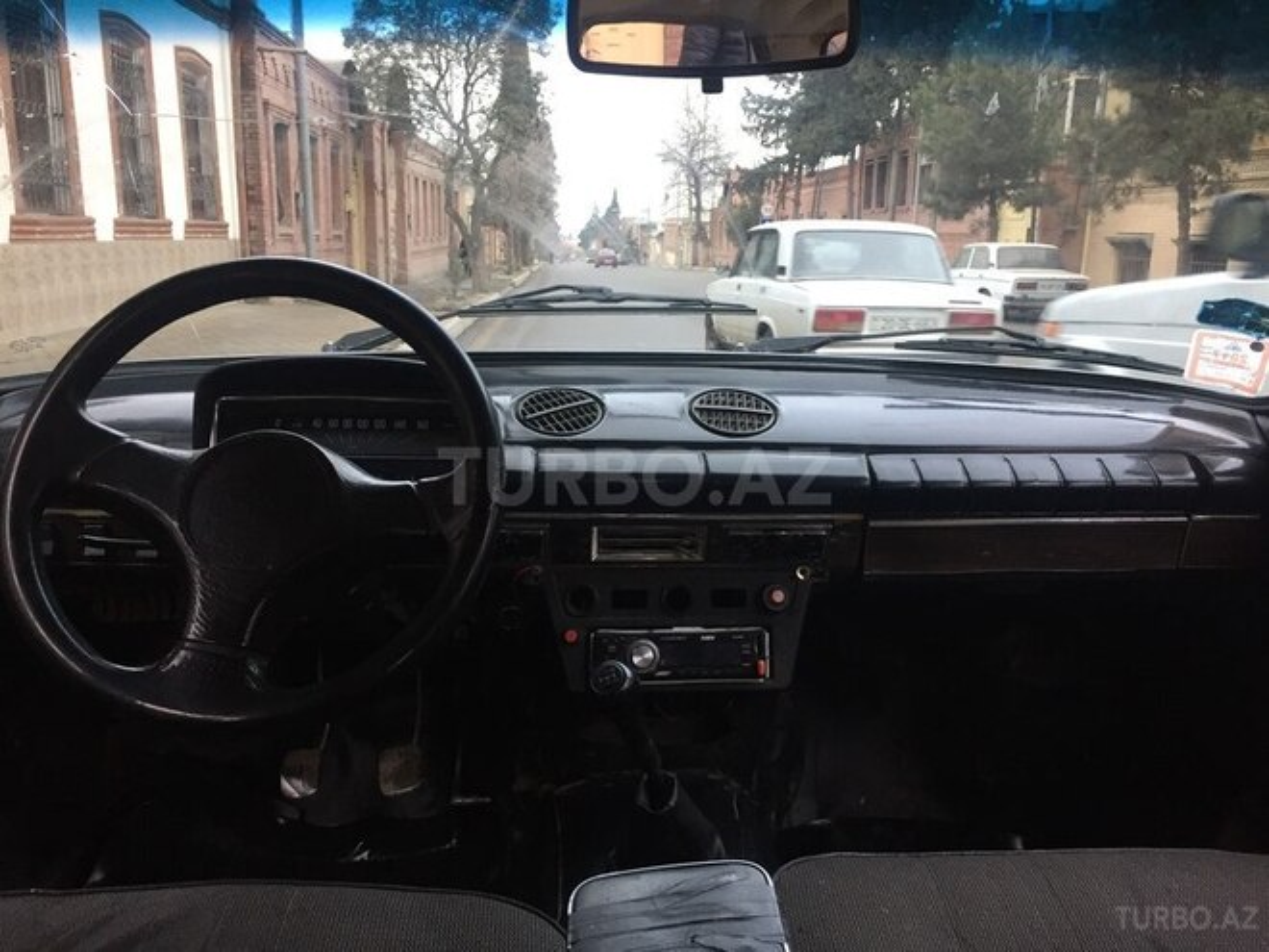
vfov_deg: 48.2
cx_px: 634
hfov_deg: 61.7
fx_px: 1063
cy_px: 476
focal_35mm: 29
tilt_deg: -12.9
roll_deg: -0.8
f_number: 2.2
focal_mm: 4.15
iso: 64
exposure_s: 1/33
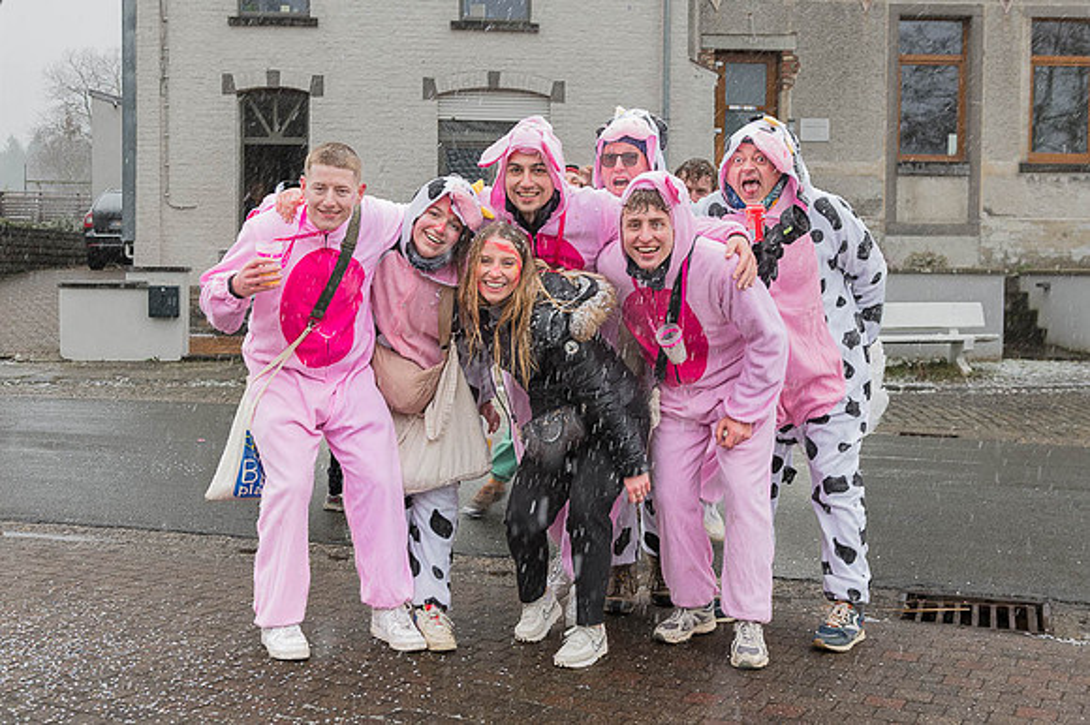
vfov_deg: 30.3
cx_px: 545
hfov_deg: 44.3
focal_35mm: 44
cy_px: 344
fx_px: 1339
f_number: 5.6
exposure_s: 1/100
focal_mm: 40
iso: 800
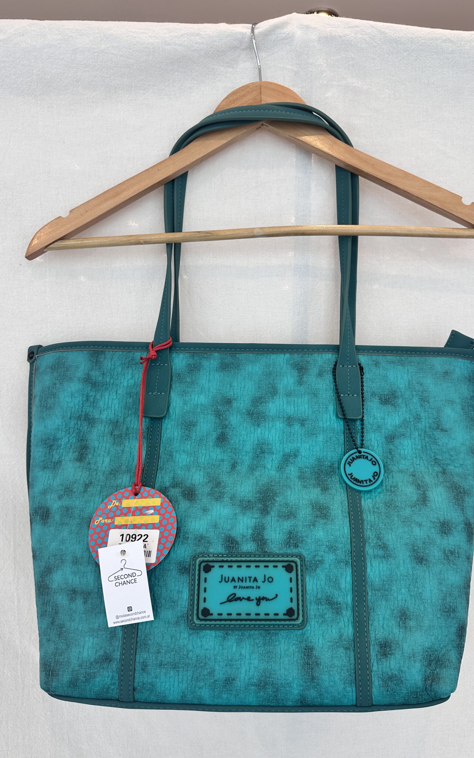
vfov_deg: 70.4
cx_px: 262
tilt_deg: +0.2
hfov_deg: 47.5
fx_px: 537
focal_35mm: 26
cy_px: 376
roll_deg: -0.4
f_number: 1.78
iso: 64
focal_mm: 6.86
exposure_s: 1/111
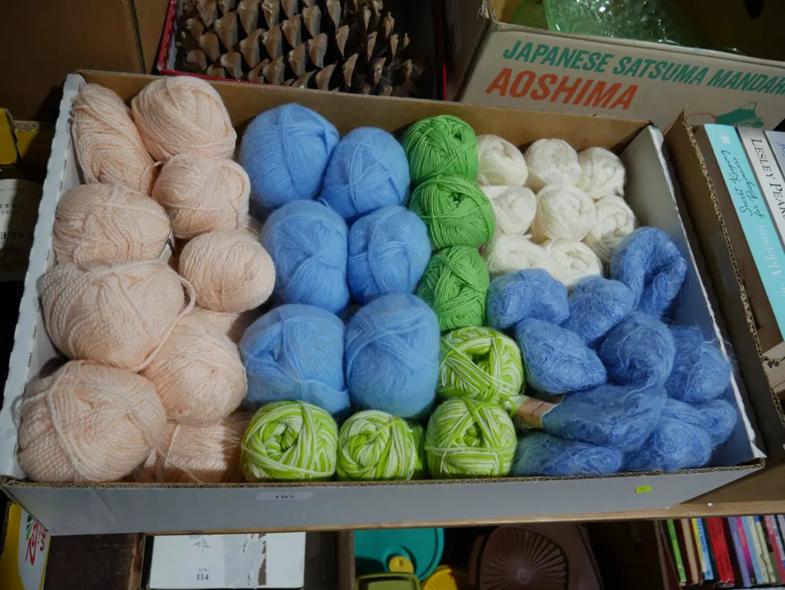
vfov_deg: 46.8
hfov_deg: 59.9
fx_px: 681
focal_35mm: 30
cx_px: 392
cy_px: 295
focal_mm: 15
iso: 200
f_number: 3.6
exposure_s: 1/100
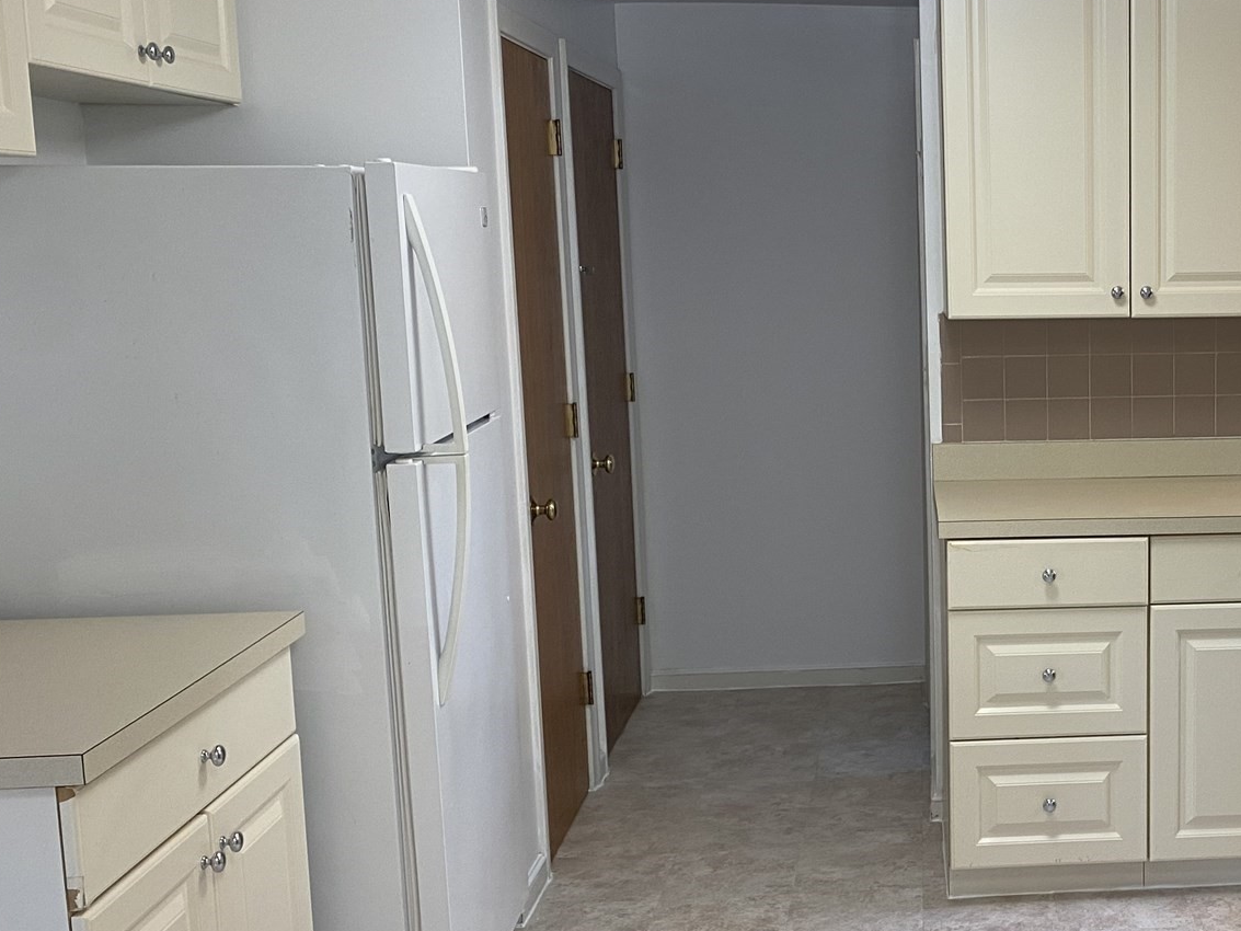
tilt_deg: -9.1
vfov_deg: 30.9
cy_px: 474
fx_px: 1685
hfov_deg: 37.9
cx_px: 1105
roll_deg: -0.4
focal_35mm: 47
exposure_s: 1/60
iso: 80
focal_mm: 4.25
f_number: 1.8
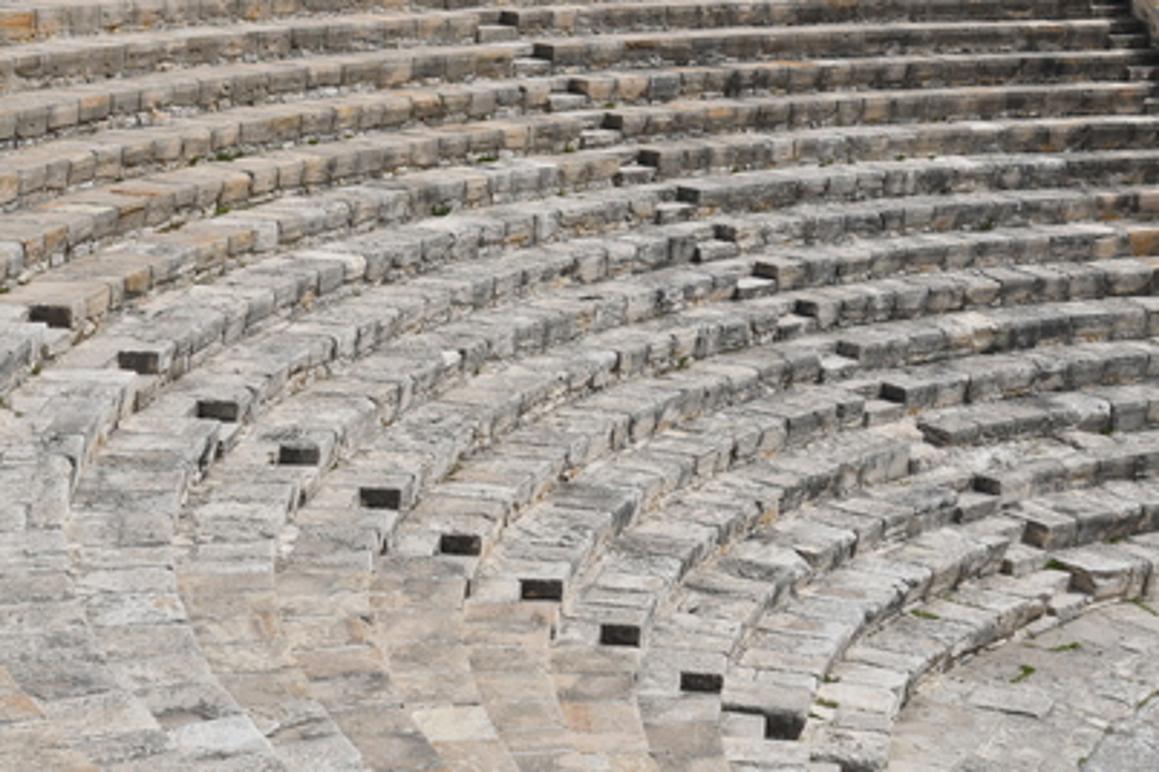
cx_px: 580
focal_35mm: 72
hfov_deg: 28.1
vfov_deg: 18.9
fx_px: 2318
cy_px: 386
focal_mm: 48
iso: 250
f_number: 10
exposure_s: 1/1000
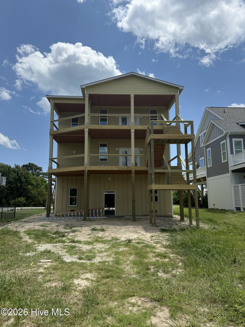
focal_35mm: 24
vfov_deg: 71.6
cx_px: 122
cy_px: 164
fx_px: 226
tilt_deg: +8.3
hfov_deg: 56.8
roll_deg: -1.2
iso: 100
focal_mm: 6.76
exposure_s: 1/7353
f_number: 1.78
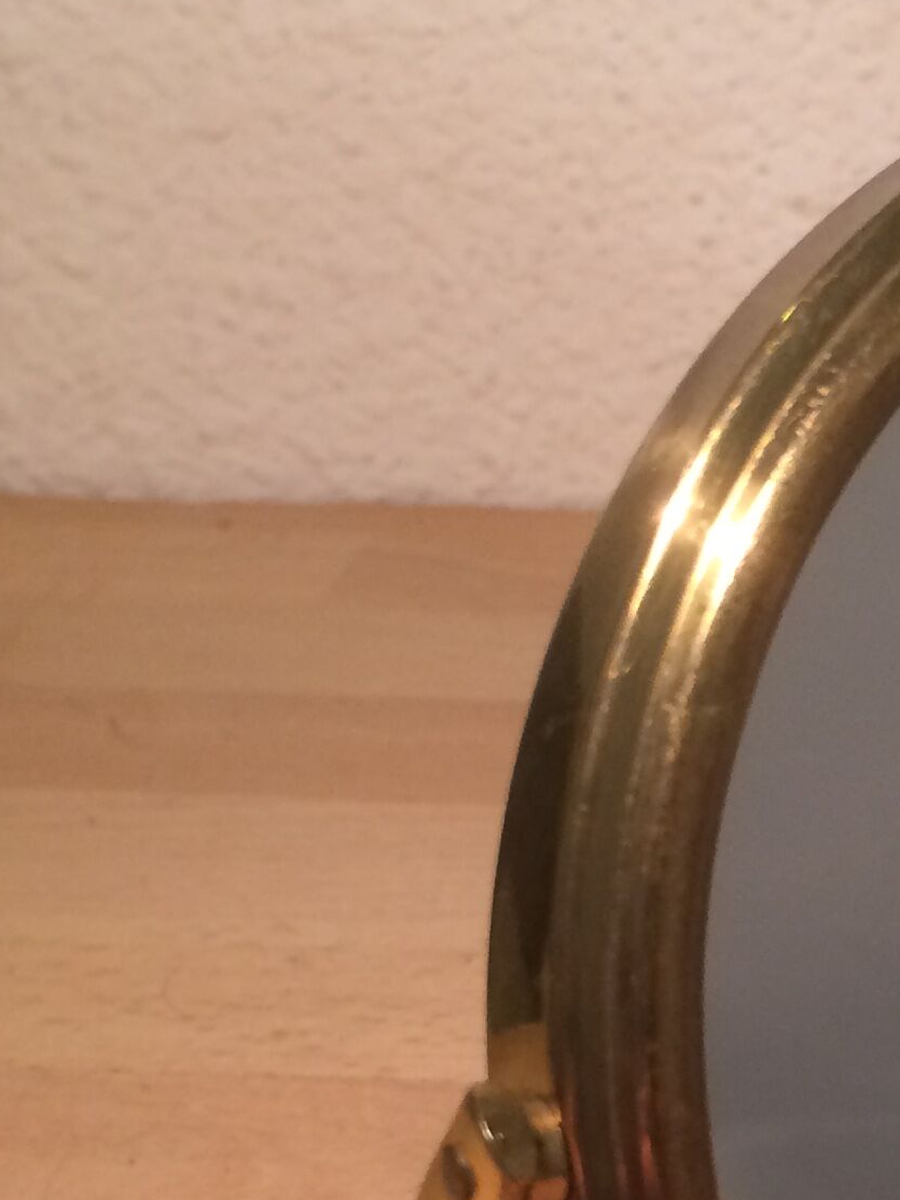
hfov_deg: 16.6
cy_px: 883
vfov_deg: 22.8
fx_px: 2948
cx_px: 1105
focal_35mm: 85
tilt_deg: -23.2
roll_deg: -1.7
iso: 125
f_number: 2.2
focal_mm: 4.15
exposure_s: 1/33
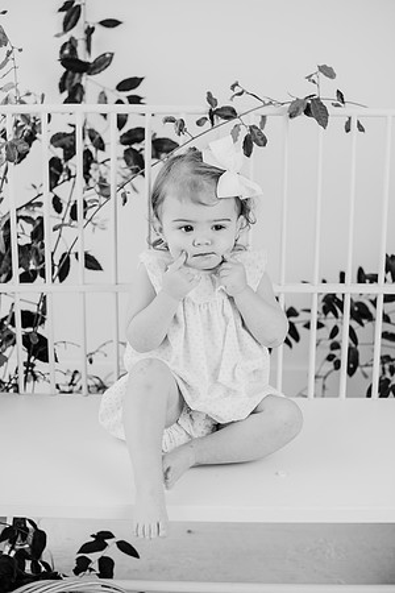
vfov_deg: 39.6
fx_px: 823
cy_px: 296
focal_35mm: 50
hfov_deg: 27.0
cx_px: 198
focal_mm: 50
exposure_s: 1/160
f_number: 2.8
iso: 125
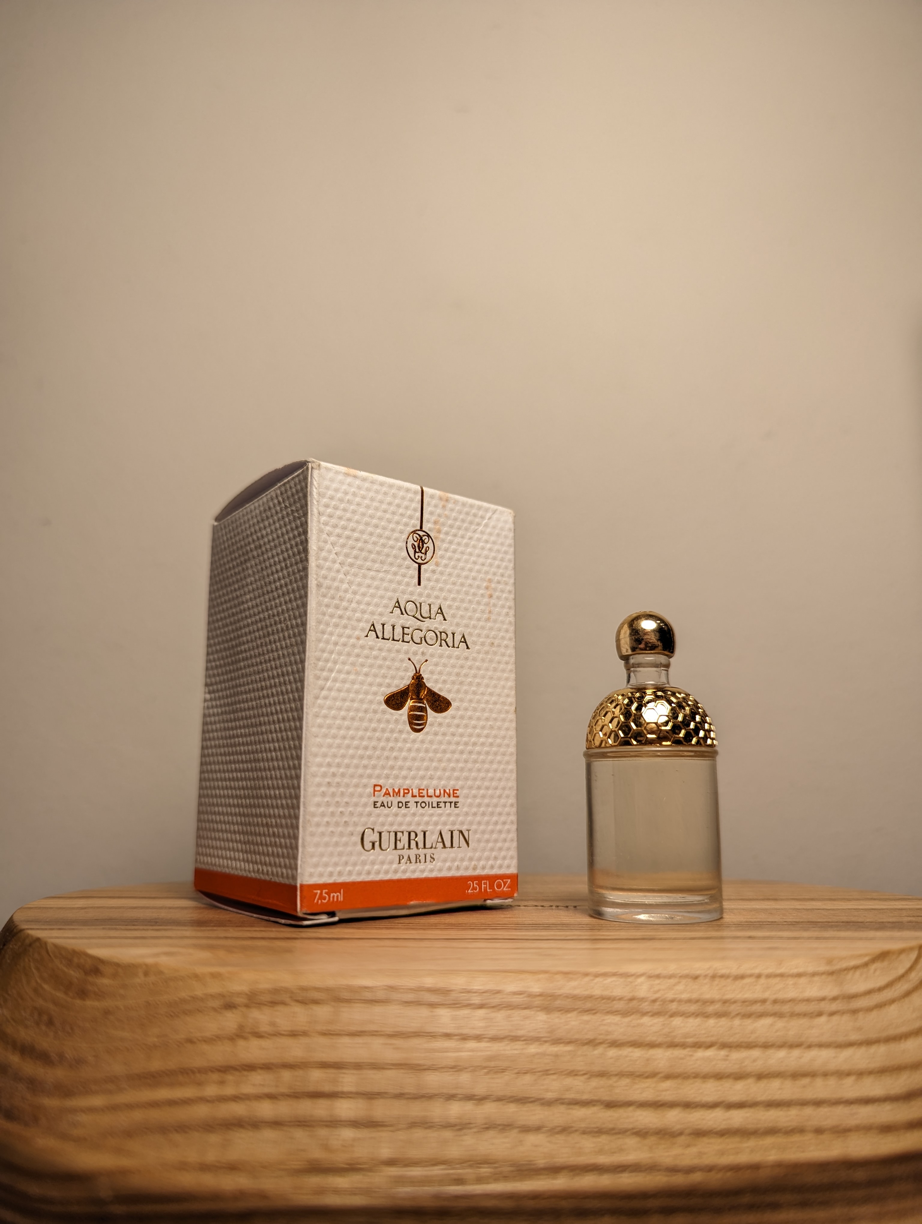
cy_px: 612
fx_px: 850
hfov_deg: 56.9
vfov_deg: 71.5
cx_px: 461
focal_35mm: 24
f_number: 1.85
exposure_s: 1/100
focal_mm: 6.81
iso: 52
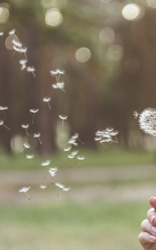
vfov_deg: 19.3
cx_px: 150
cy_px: 125
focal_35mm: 108
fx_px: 736
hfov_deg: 12.0
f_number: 2.8
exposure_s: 1/250
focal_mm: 70
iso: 250
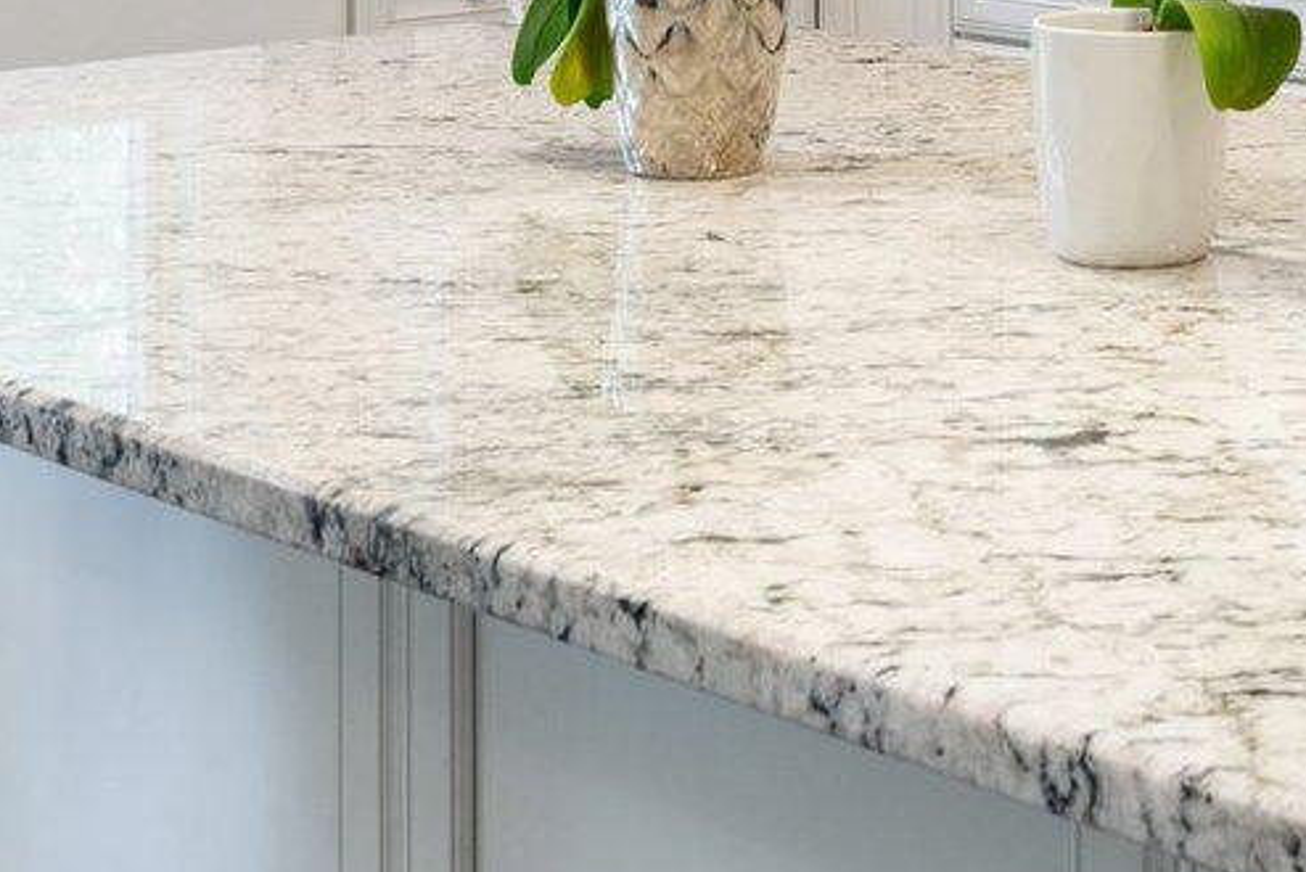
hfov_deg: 22.1
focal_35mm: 88
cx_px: 1327
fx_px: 3203
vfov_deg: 14.5
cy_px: -423
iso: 640
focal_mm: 21.8
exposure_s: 1/50
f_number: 8
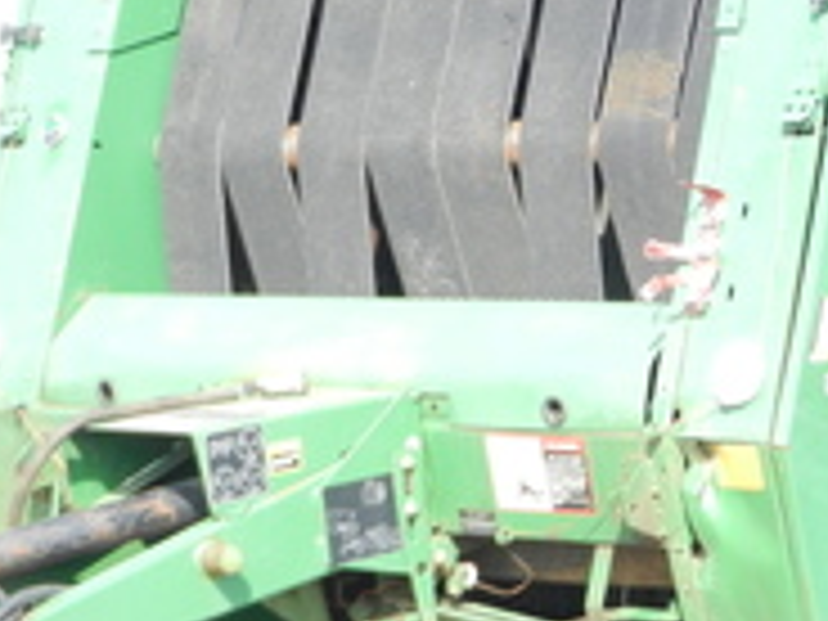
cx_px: 756
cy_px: 32
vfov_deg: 7.4
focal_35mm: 201
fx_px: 4808
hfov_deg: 9.8
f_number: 4.6
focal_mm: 12.3
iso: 160
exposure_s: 1/200
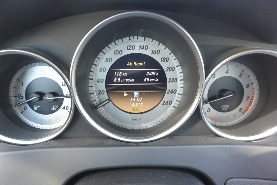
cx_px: 138
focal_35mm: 27
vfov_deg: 47.9
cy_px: 92
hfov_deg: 67.4
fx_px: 208
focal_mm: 10
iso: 400
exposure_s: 1/80
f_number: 3.5
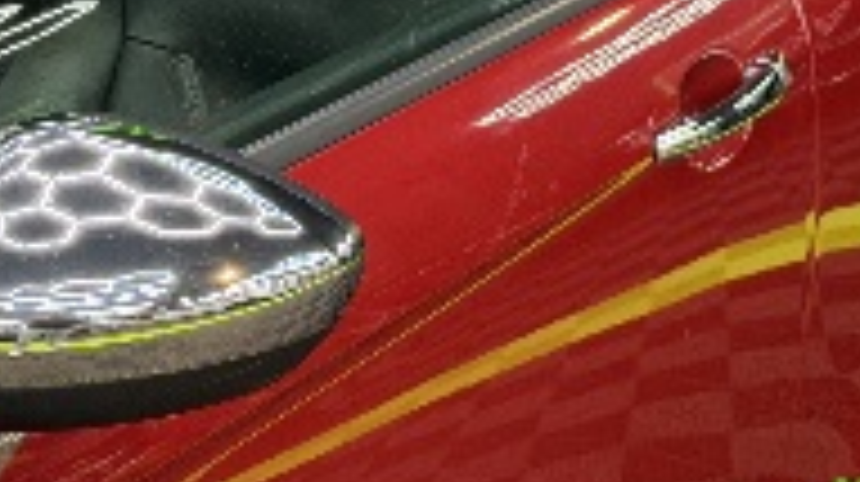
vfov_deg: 10.5
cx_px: 230
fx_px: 2597
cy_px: -54
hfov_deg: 18.7
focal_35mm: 114
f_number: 1.78
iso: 250
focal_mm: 6.76
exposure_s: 1/60
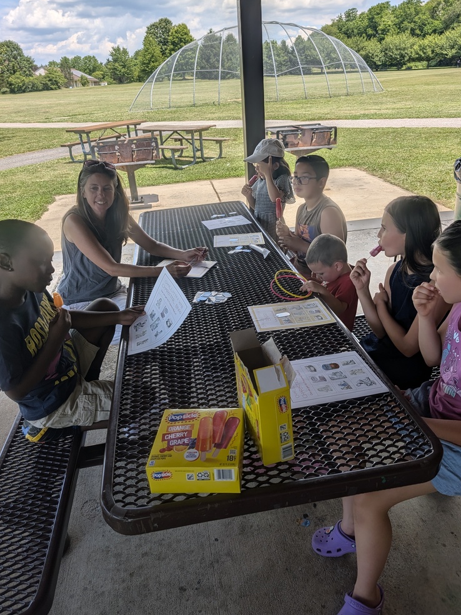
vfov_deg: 69.4
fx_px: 444
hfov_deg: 54.9
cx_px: 231
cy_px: 301
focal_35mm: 25
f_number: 1.68
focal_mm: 6.9
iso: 19
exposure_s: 1/1052
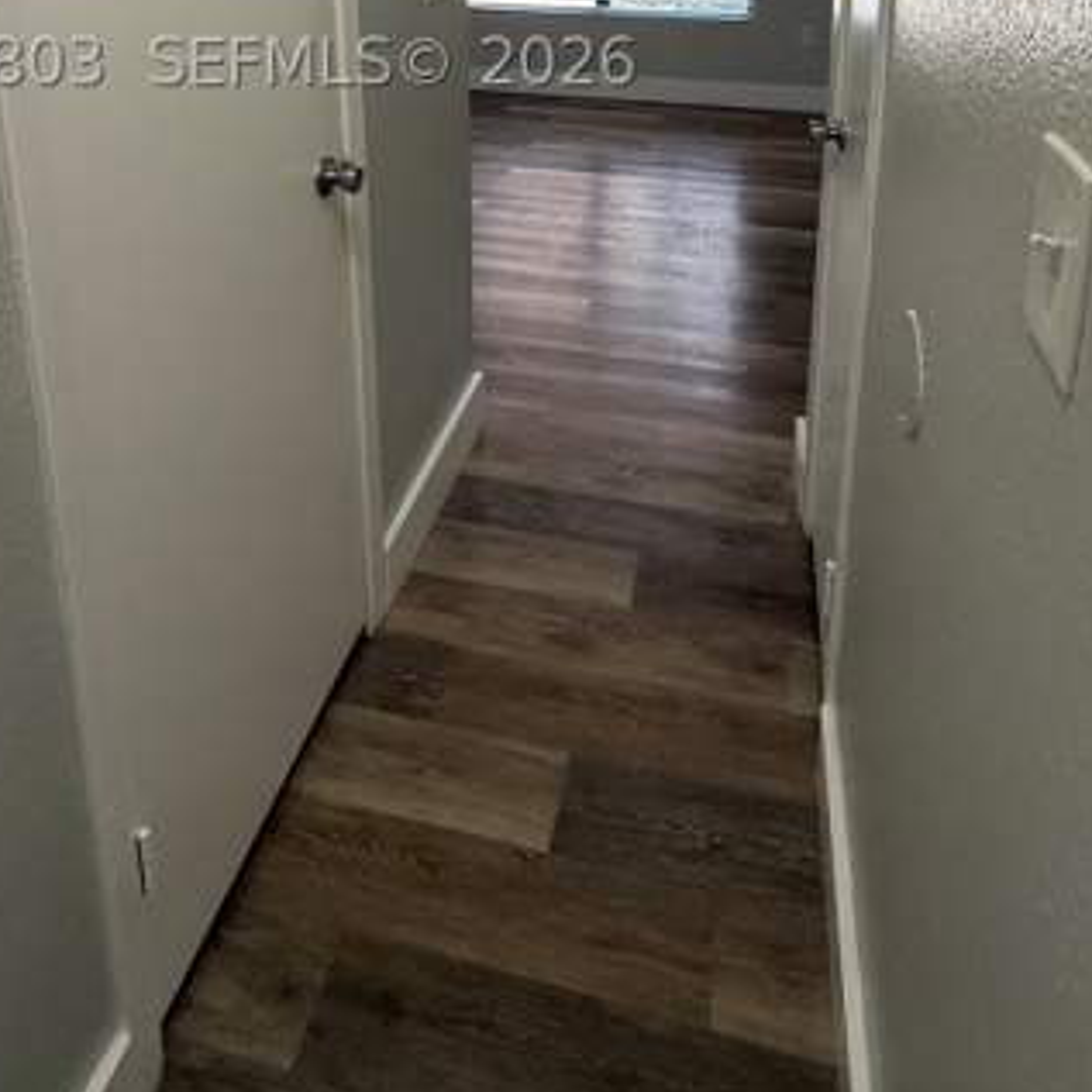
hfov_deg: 62.9
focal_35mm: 25
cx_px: 555
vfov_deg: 53.1
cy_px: 62
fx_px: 892
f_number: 2.2
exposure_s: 1/120
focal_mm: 2.22
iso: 250
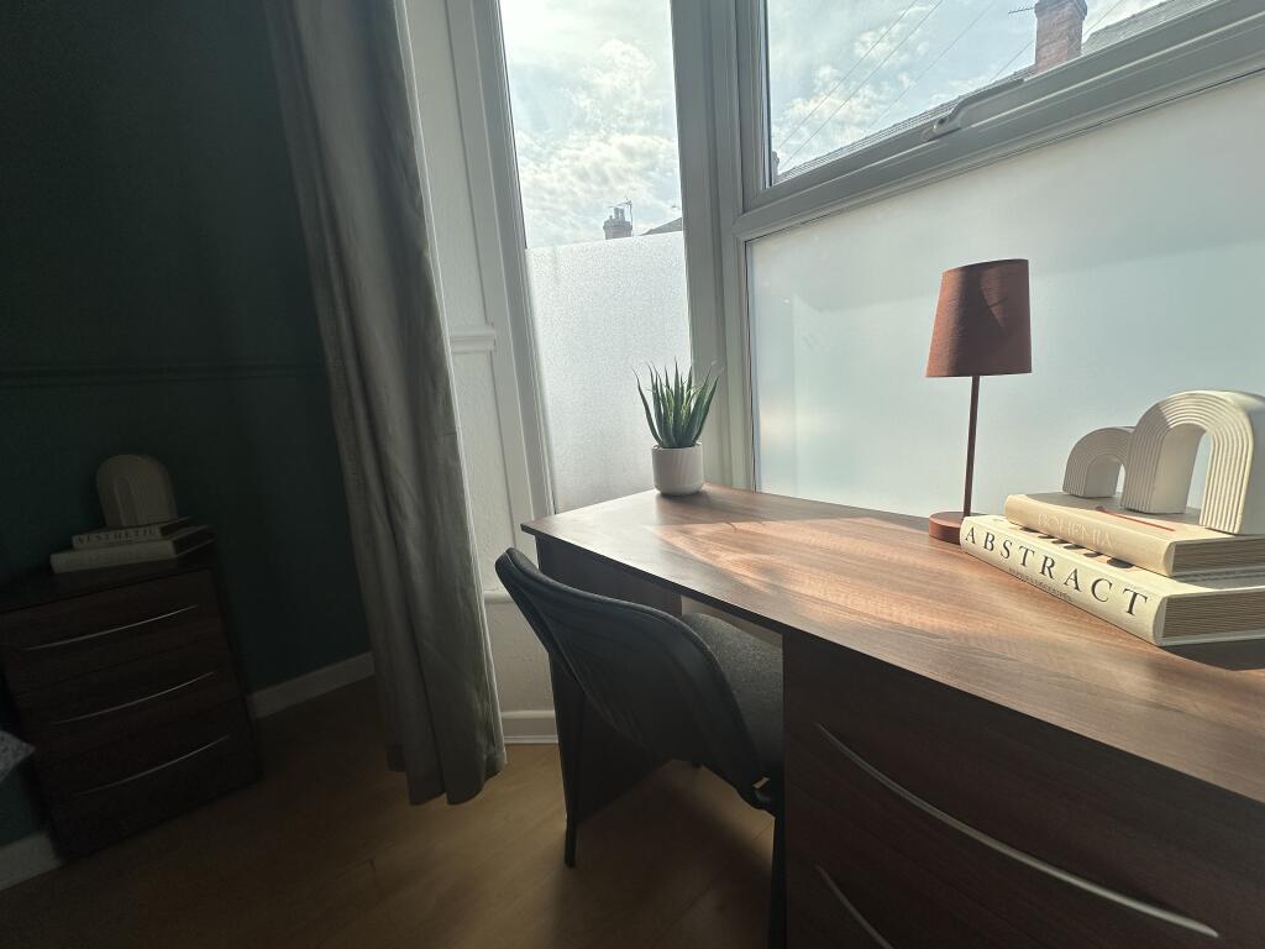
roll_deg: +4.5
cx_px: 632
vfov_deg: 85.7
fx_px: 512
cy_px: 474
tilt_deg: -9.3
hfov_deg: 102.1
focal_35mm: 14
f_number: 2.2
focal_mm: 2.22
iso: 50
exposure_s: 1/940
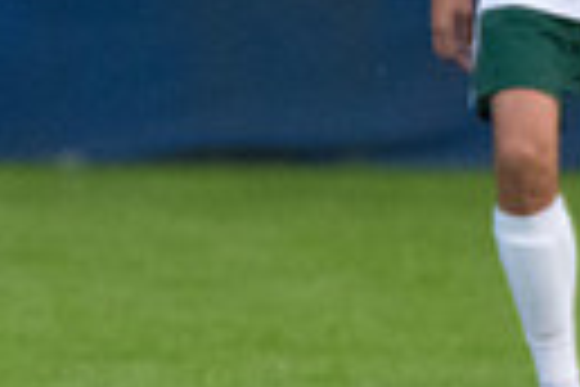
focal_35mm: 2432
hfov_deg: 0.8
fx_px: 39179
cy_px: 86
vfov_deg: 0.6
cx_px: -499
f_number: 5.6
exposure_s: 1/2000
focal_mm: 360
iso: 3200
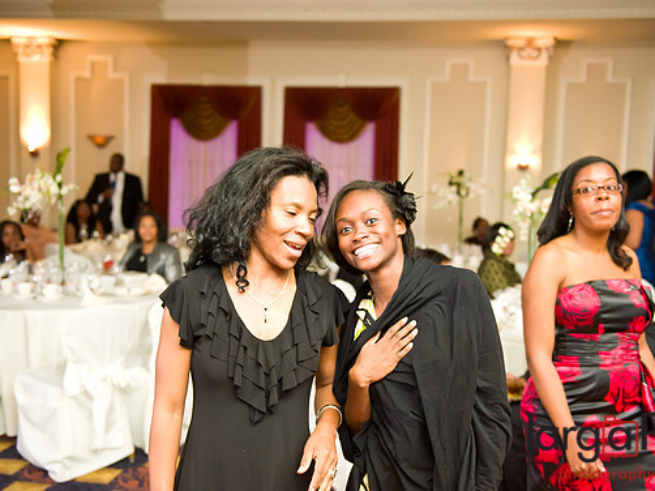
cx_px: 334
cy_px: 249
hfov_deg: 46.8
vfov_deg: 35.9
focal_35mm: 40
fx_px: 757
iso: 3200
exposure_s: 1/125
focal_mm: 36
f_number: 3.2
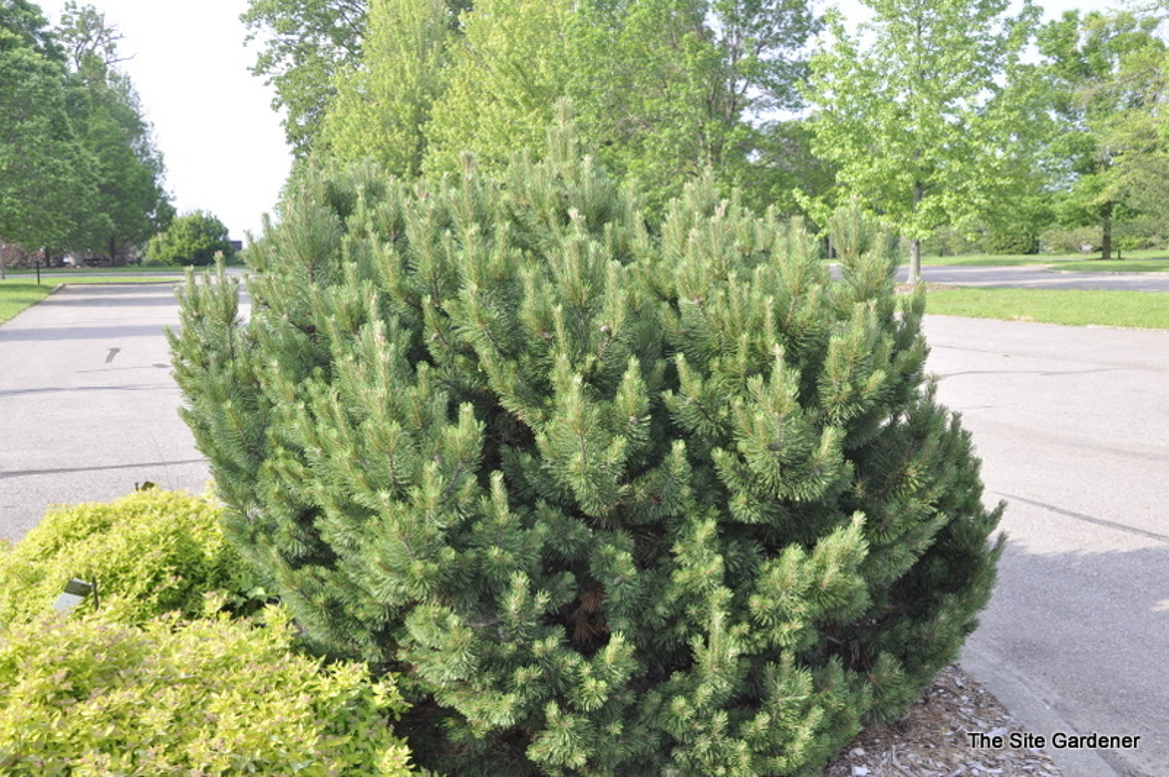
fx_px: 1022
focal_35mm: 32
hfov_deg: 59.5
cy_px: 388
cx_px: 584
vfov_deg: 41.6
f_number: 10
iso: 200
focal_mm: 21
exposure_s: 1/100
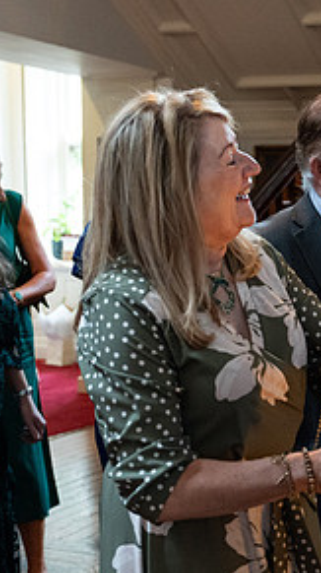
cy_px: 334
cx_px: 366
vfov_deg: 30.5
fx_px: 1047
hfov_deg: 16.8
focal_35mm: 69
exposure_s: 1/200
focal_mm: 33
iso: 5000
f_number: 3.5
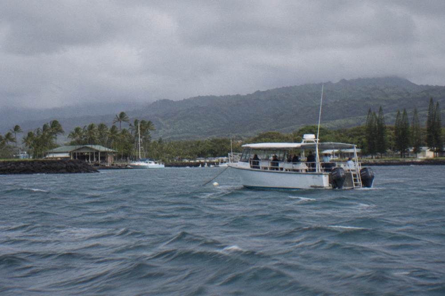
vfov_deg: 37.8
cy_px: 148
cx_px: 222
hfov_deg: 54.5
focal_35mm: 35
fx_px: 432
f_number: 5
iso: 320
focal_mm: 35
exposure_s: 1/2000
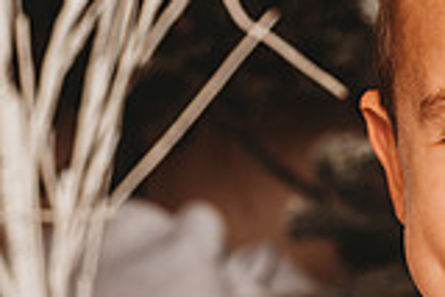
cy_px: 262
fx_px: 2153
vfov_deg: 7.9
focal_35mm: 174
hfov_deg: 11.5
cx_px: 592
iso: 100
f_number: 4
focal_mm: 48
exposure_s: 1/160
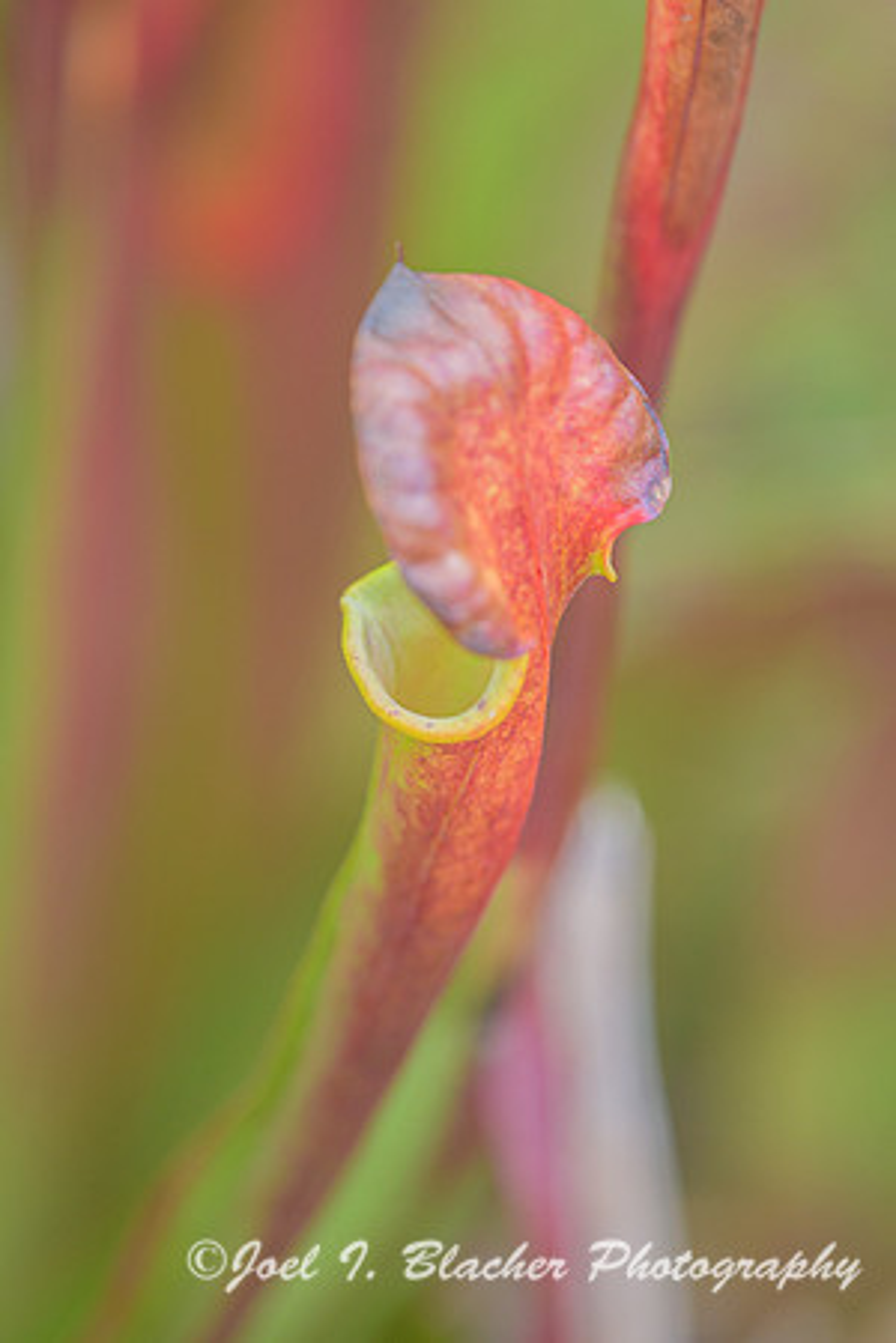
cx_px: 448
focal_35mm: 450
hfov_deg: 3.1
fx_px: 16799
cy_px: 672
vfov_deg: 4.6
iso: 800
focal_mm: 300
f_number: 4
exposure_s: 1/200
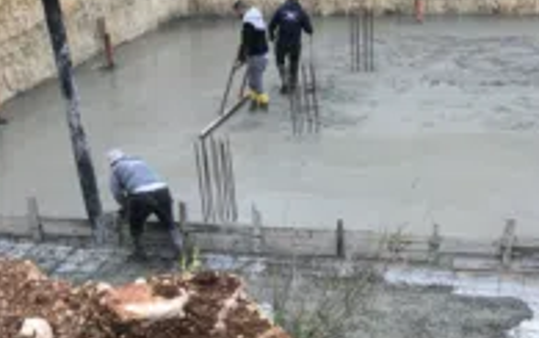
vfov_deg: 20.5
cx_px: 318
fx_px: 896
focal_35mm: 61
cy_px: 355
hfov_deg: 33.4
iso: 40
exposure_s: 1/120
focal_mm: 4
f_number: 1.8
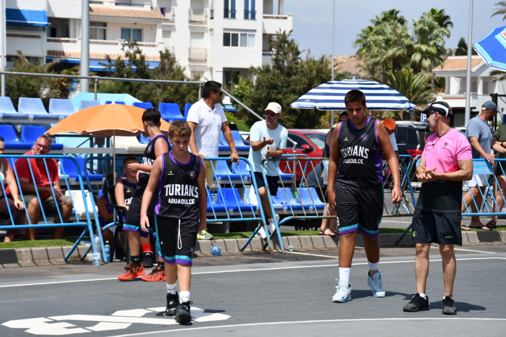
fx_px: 1785
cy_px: 168
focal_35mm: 127
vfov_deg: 10.8
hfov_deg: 16.1
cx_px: 253
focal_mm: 85
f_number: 9
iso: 100
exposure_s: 1/320
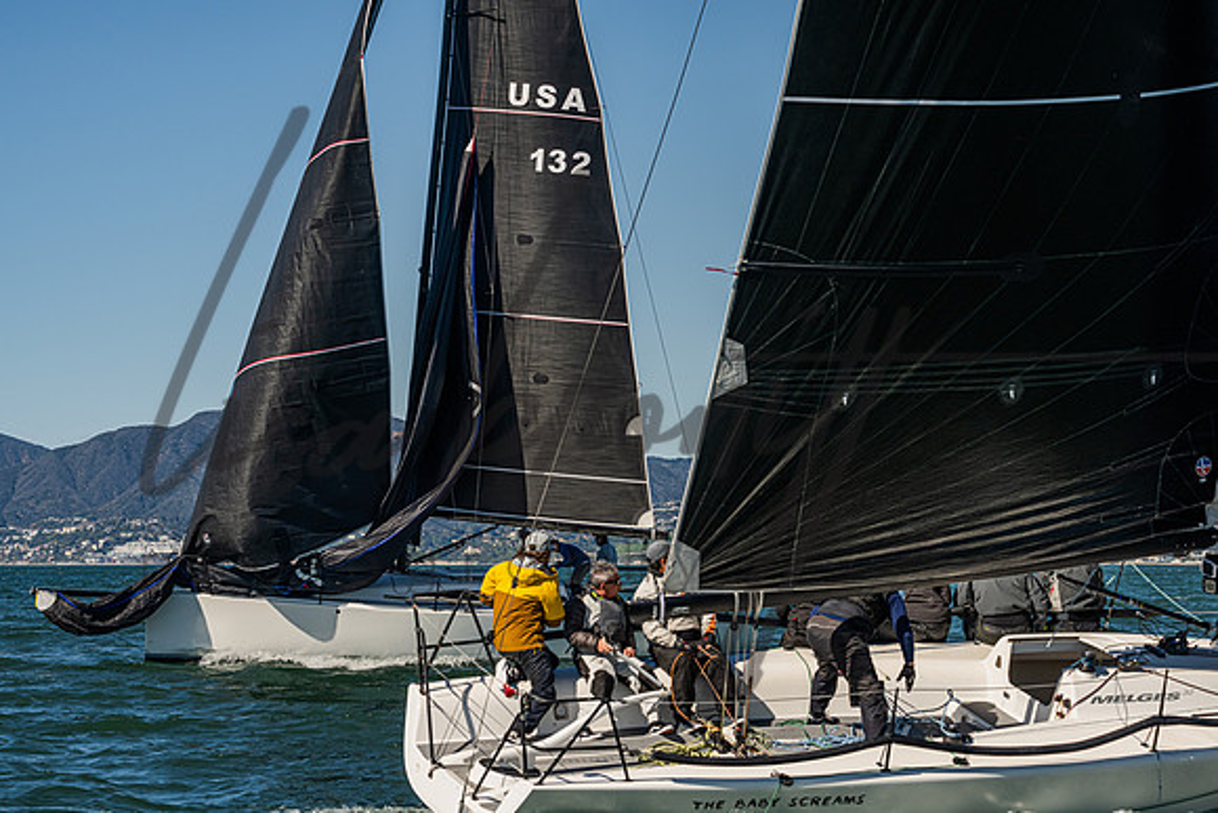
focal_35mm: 122
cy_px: 407
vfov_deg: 11.2
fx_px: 4141
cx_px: 616
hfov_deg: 16.7
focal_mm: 120
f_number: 11
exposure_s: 1/1600
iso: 400
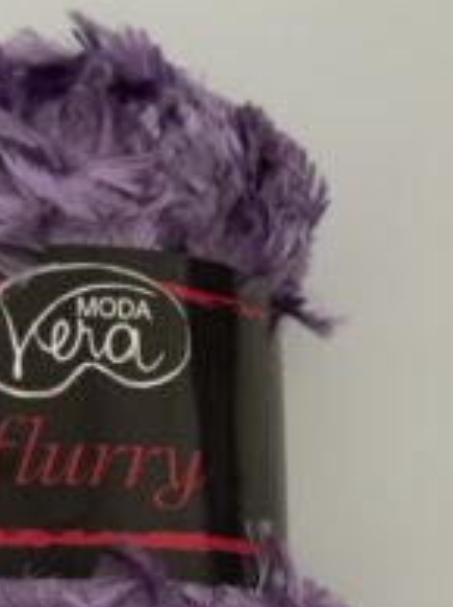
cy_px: 551
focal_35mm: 99
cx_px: 181
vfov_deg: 19.5
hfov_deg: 14.9
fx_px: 1731
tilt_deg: -83.8
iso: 800
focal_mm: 6.76
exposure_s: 1/29
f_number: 1.78
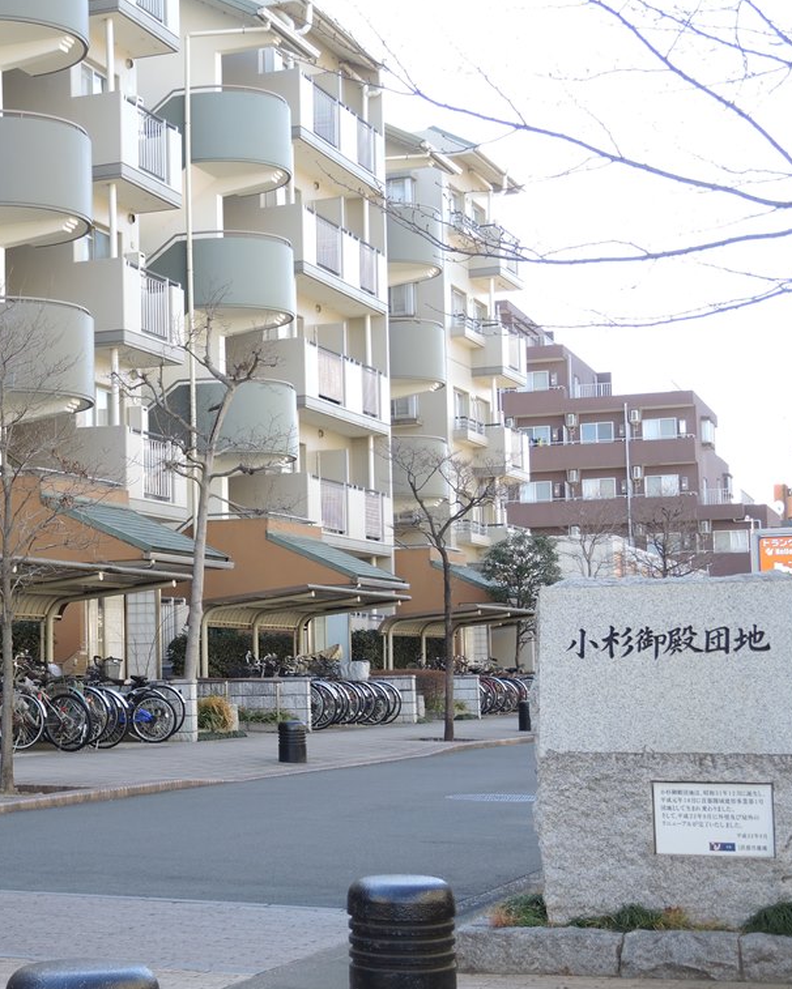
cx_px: 161
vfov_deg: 28.7
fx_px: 1933
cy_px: 498
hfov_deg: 22.8
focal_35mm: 66
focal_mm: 11
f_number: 2.8
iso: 80
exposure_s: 1/125
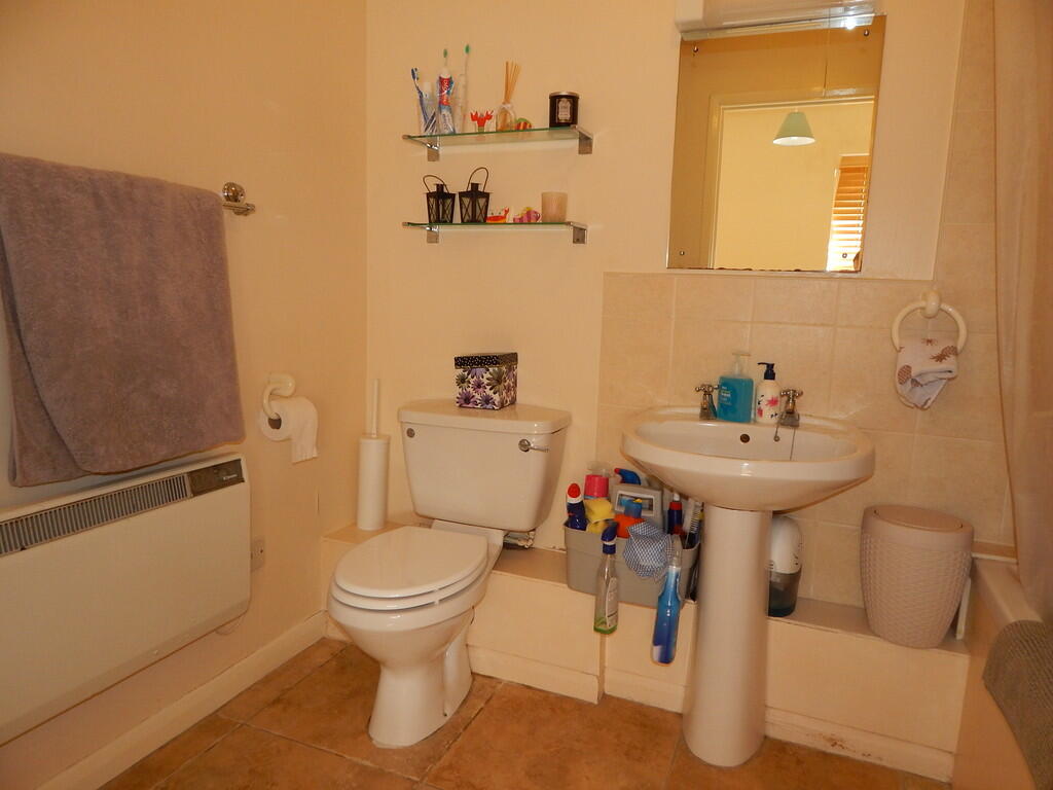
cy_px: 395
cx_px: 526
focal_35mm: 23
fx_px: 700
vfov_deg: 58.9
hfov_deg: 73.9
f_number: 3
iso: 200
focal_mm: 4
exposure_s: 1/30
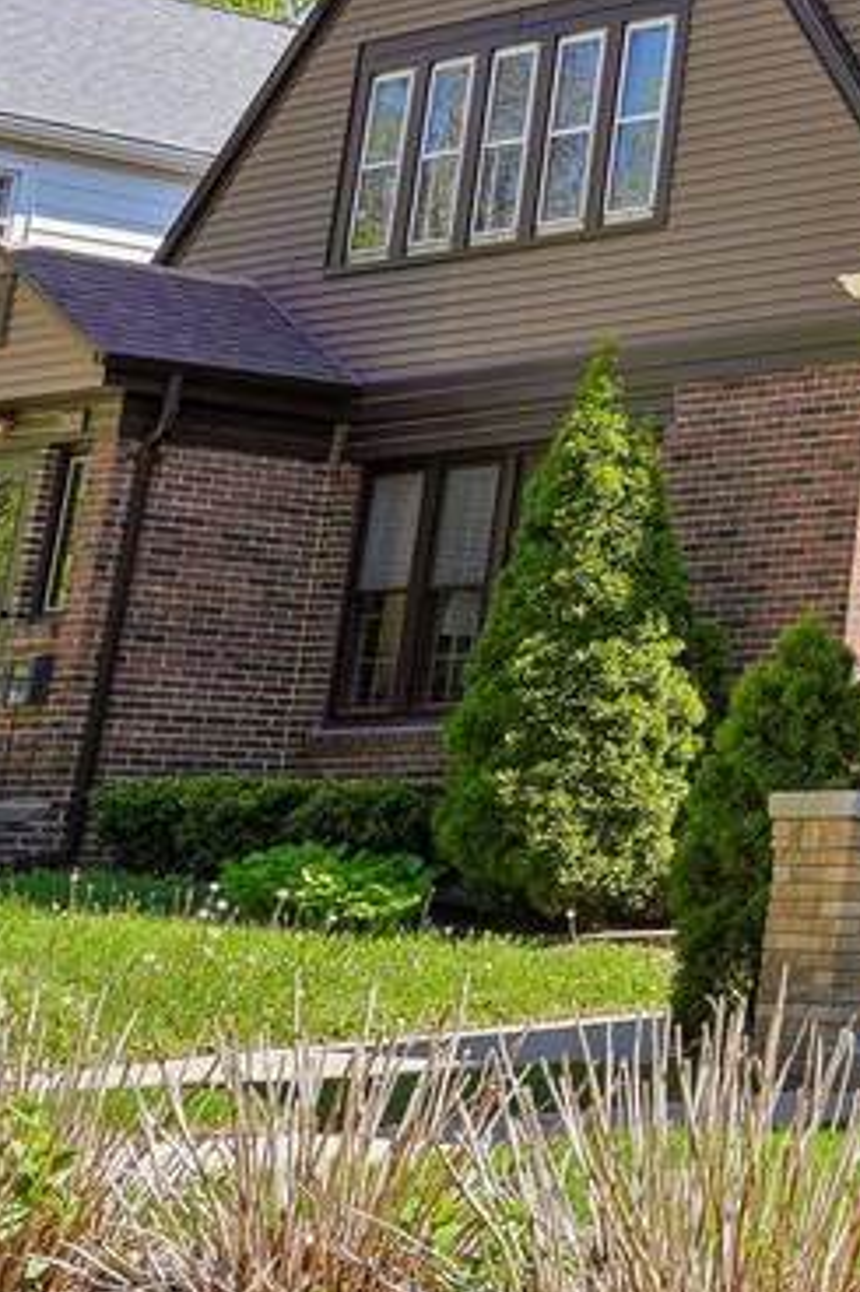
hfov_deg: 12.7
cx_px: 2092
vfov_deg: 24.0
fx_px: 2932
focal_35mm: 82
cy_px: 58
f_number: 8
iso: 100
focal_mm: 23.5
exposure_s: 1/125
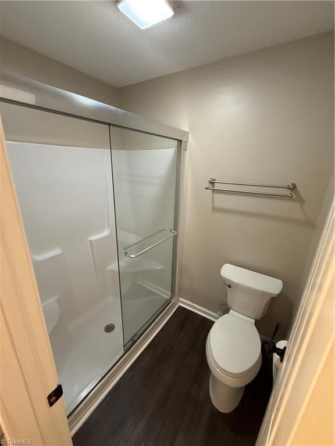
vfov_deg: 102.1
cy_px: 223
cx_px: 168
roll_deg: -2.7
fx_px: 181
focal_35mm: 14
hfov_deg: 85.7
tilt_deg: -16.1
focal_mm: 2.22
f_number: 2.2
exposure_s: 1/60
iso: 400
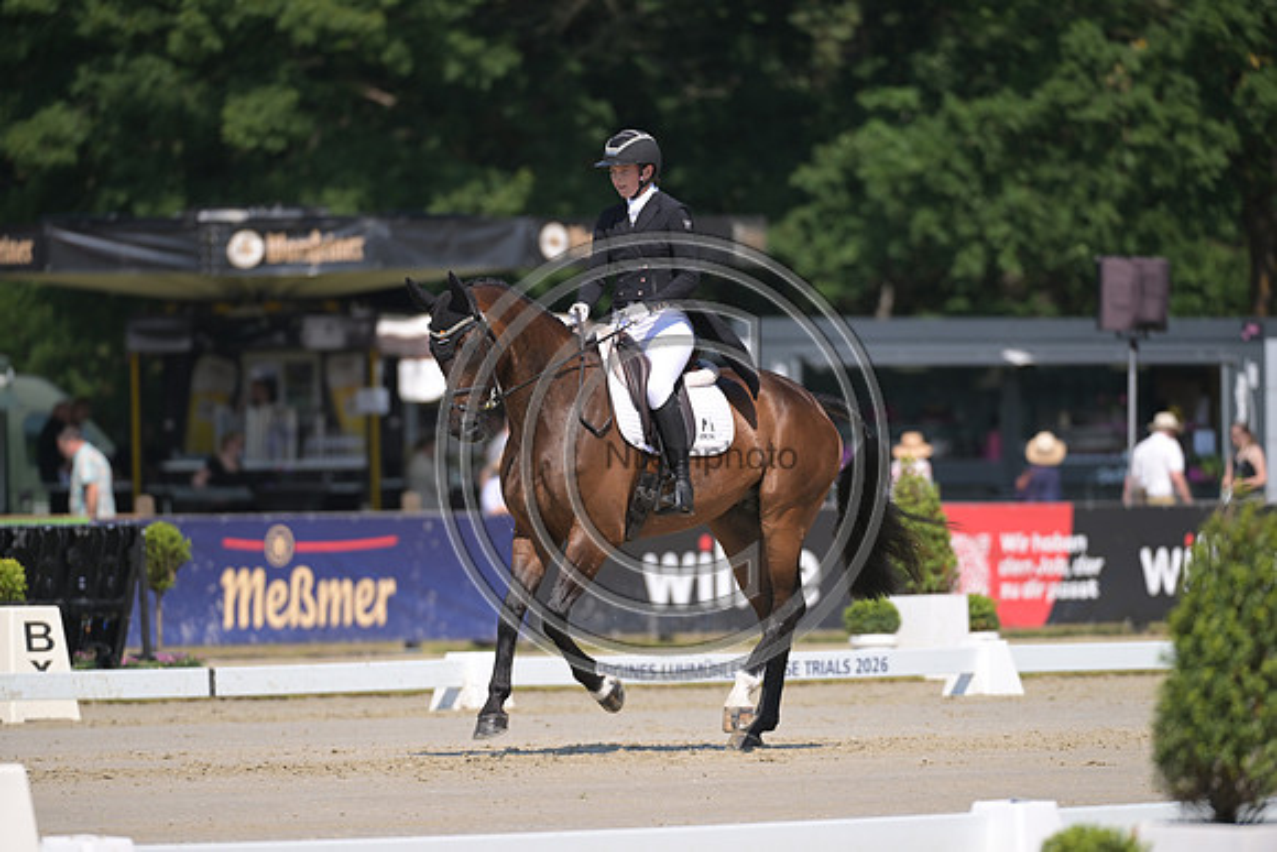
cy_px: 426
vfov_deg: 3.6
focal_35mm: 380
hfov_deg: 5.4
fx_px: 13482
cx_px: 638
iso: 250
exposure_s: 1/1250
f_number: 5
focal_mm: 380
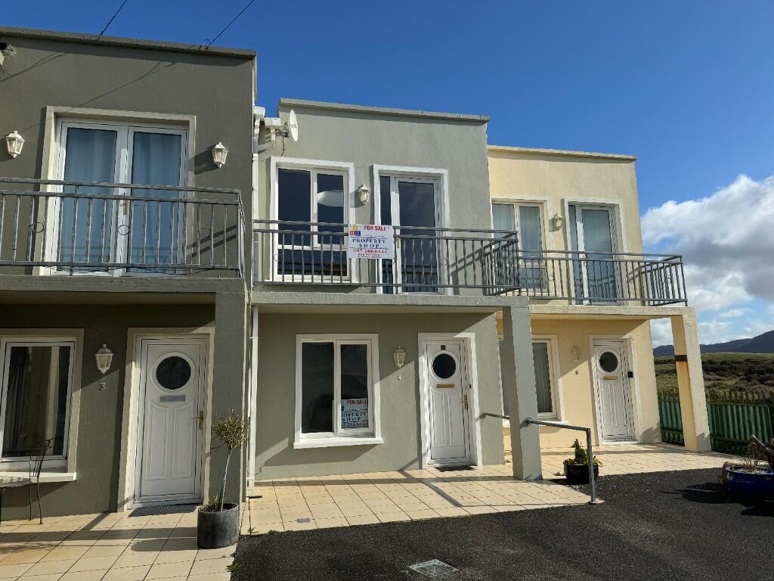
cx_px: 387
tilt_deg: +8.5
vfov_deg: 56.8
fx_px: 537
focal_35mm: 24
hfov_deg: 71.6
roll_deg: +1.5
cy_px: 290
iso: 80
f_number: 1.78
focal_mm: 6.86
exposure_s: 1/7092
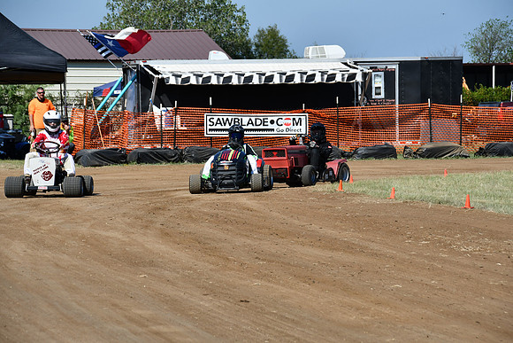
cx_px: 256
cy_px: 172
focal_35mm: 195
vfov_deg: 7.0
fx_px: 2779
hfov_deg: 10.5
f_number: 9
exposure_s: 1/320
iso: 100
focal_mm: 130
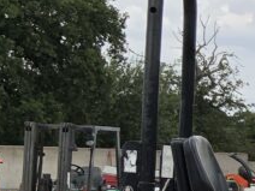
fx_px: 1031
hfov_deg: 12.1
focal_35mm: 140
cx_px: 553
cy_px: 228
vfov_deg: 10.4
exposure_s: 1/1098
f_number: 1.8
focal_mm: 3
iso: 16
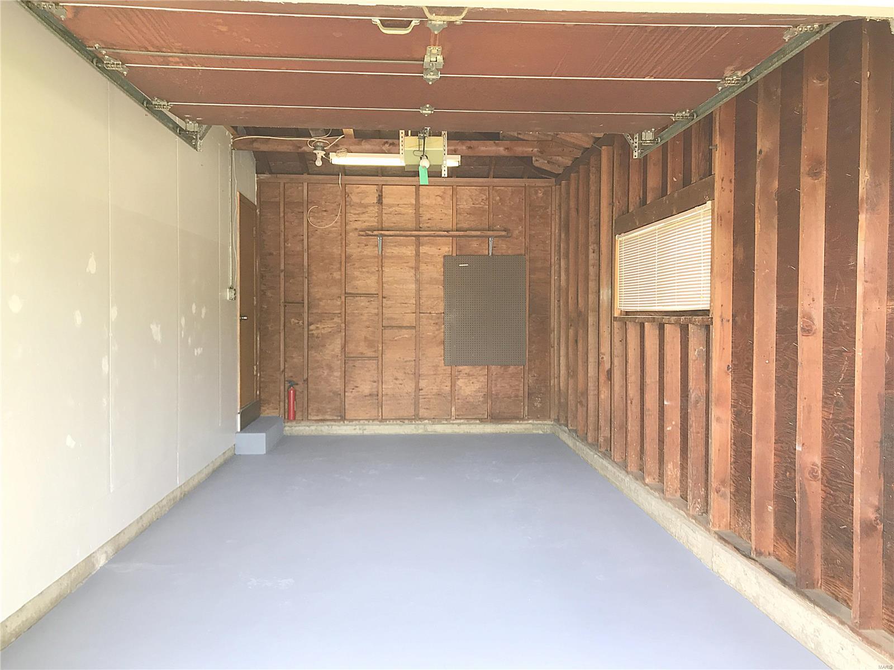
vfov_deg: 49.7
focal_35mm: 28
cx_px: 447
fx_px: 723
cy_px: 335
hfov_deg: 63.4
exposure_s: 1/60
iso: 25
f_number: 1.8
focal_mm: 3.99
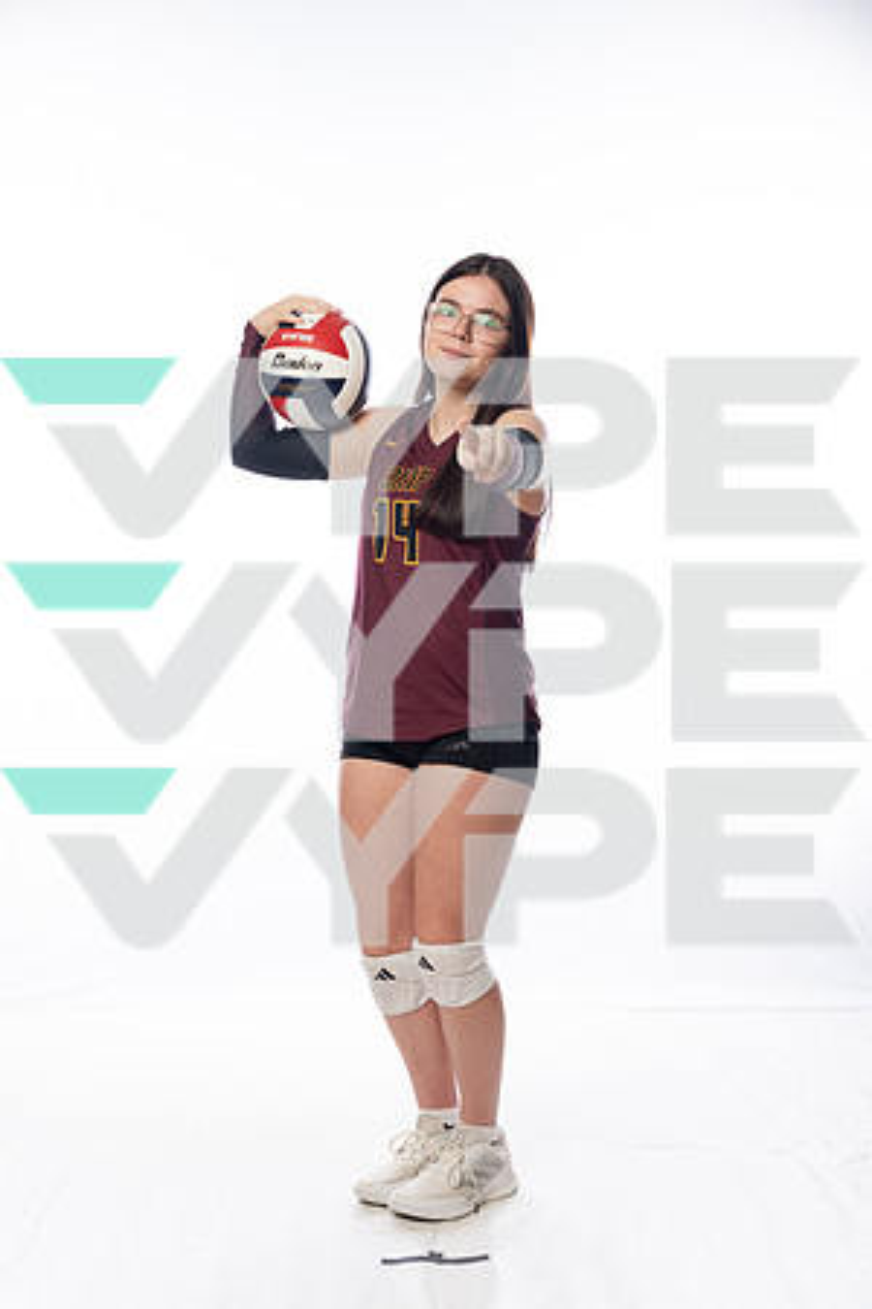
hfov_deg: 27.0
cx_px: 436
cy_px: 654
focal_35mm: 50
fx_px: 1817
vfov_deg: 39.6
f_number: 5.6
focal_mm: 50
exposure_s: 1/250
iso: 640
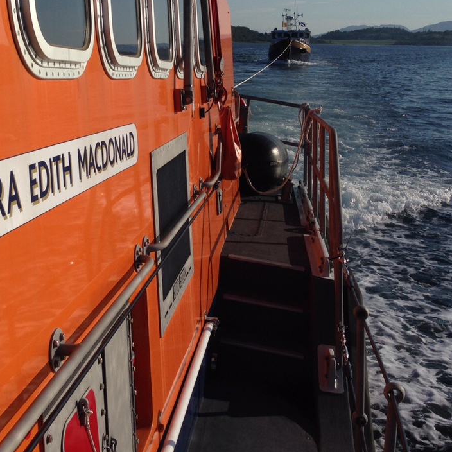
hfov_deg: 32.0
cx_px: 154
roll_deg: +0.4
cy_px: 156
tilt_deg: -8.1
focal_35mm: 53
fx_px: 783
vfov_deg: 32.0
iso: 50
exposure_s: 1/3623
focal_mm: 4.12
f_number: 2.4
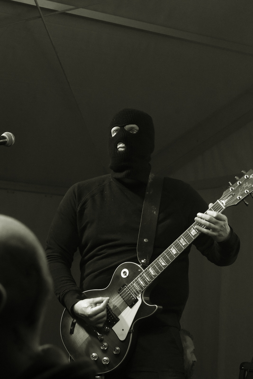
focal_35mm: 105
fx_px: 1107
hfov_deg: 13.0
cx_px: 126
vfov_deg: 19.5
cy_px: 190
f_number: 6.7
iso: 3200
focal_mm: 70
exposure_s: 1/180
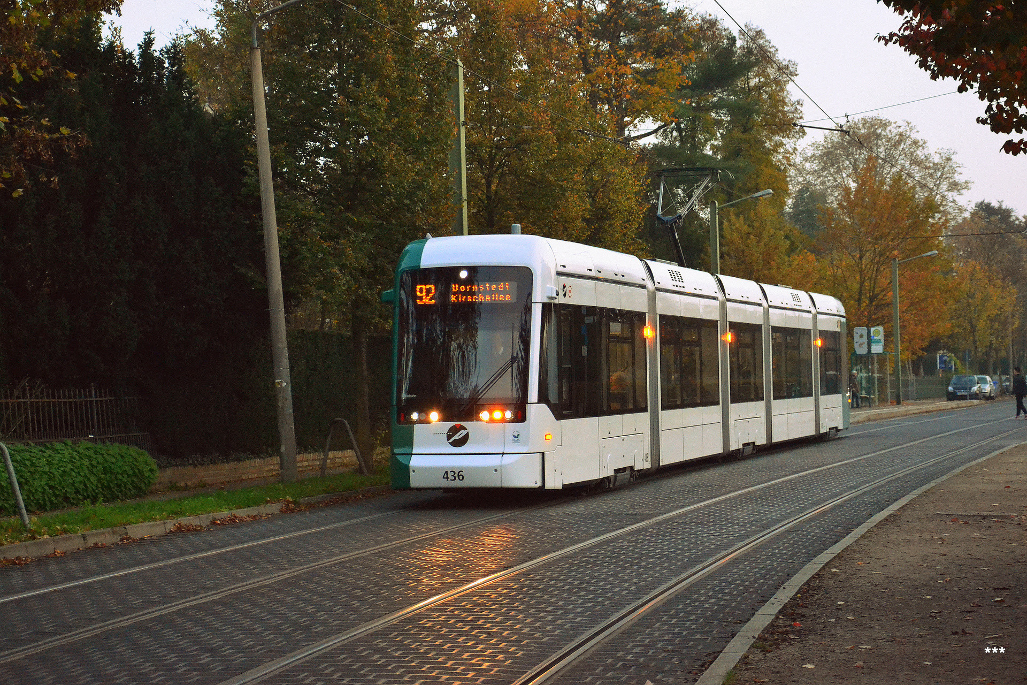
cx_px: 514
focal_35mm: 75
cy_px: 342
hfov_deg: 27.0
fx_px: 2139
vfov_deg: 18.2
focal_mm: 50
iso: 3200
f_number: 5
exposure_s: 1/160
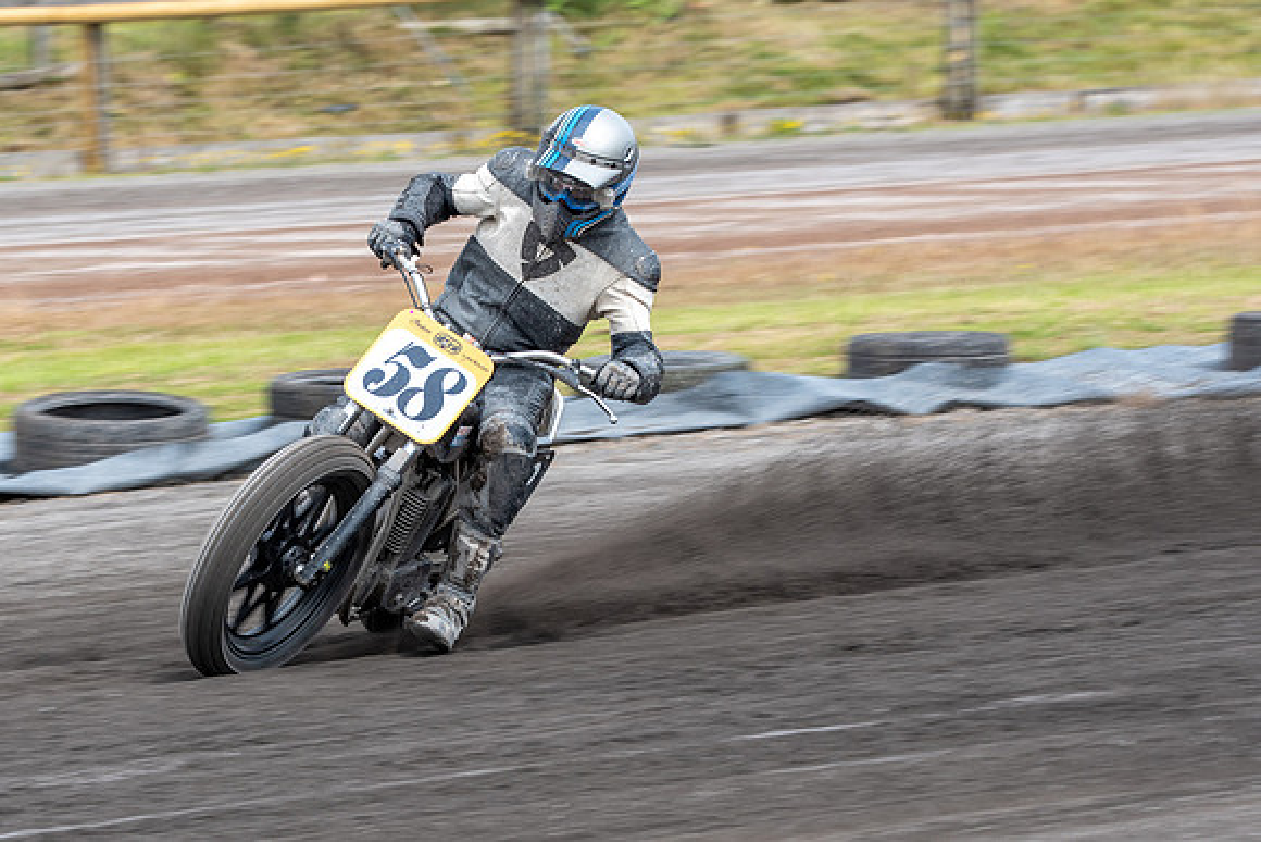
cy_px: 532
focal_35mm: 351
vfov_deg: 3.9
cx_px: 297
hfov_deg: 5.9
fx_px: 12297
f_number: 8
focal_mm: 210
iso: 200
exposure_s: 1/320
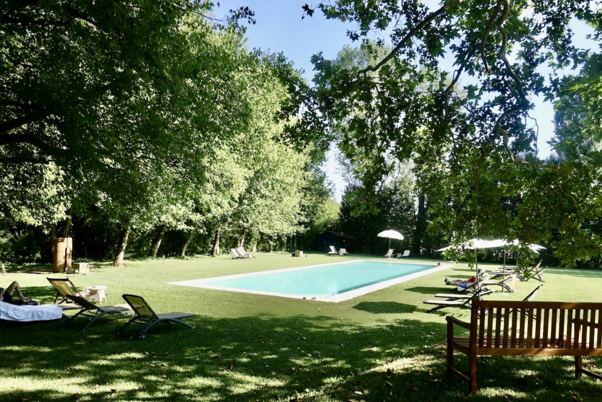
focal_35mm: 25
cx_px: 306
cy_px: 208
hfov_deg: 71.5
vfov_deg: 51.3
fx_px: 418
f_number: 5.6
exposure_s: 1/200
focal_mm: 8.8
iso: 125
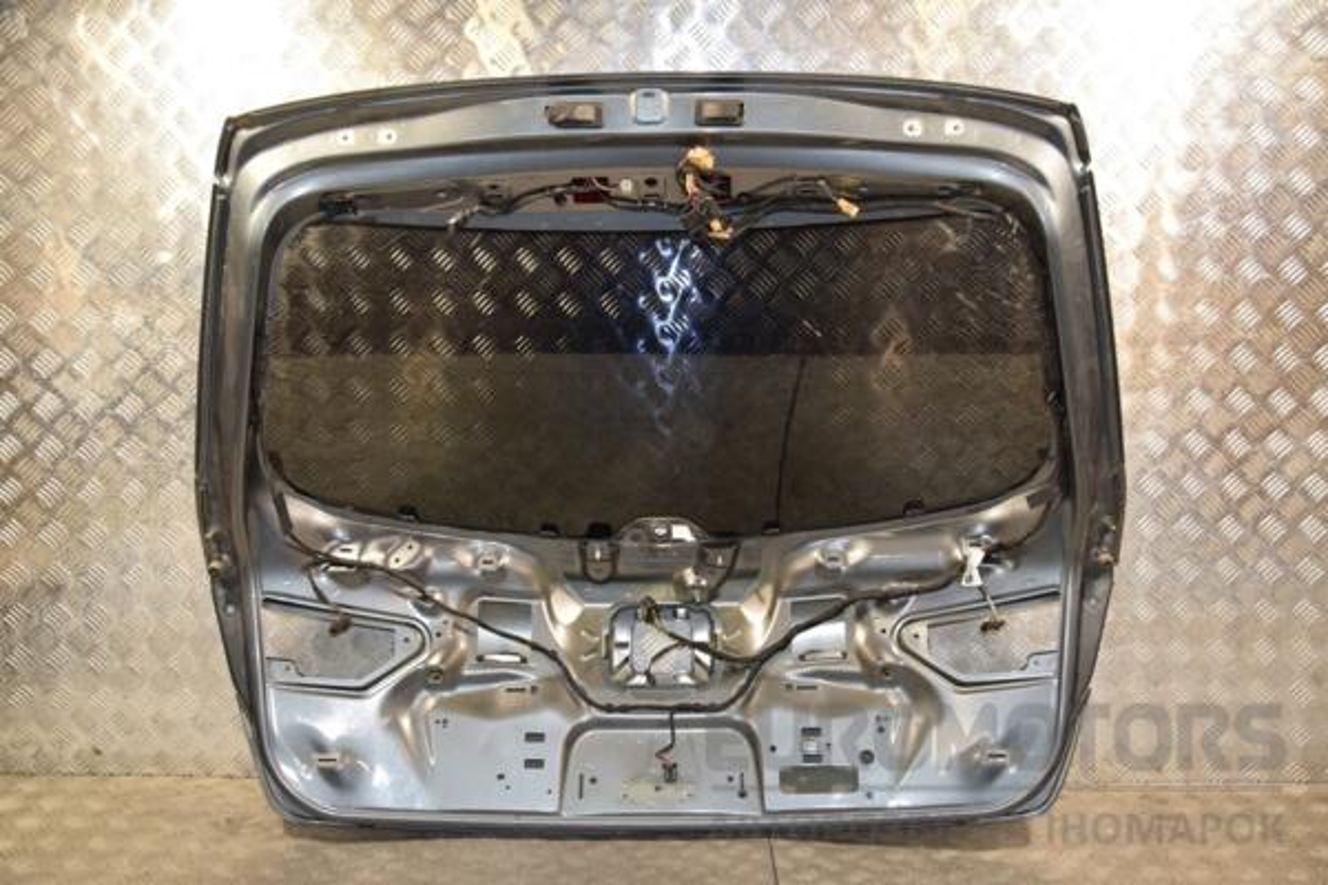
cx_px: 664
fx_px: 1162
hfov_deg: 59.5
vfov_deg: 41.7
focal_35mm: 32
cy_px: 442
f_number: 5
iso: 800
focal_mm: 21
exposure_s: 1/160
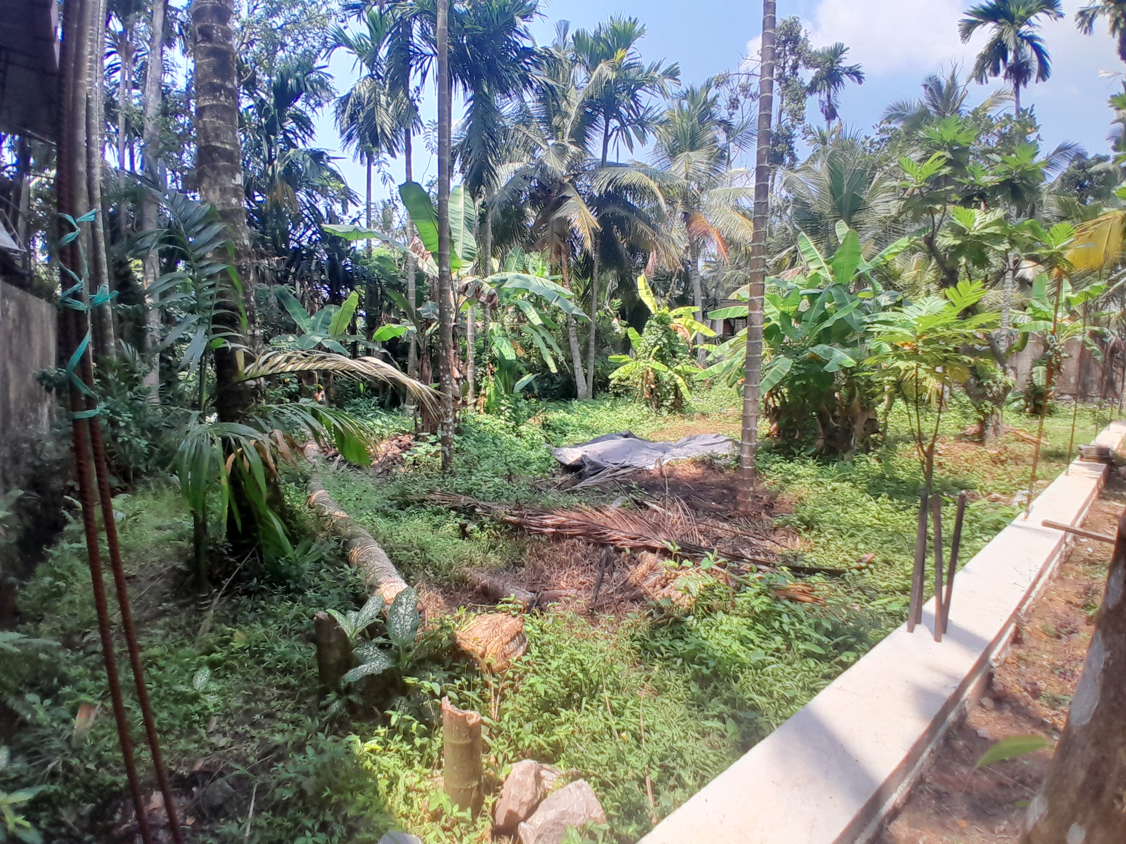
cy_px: 422
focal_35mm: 17
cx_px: 563
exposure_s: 1/524
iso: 40
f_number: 2.2
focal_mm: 1.46
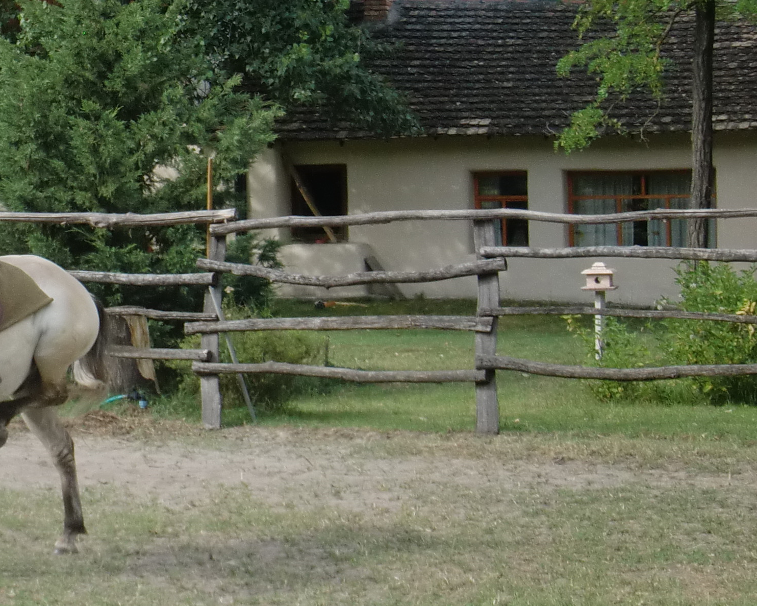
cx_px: -63
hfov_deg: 18.5
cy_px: 231
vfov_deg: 15.4
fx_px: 2240
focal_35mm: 100
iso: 64
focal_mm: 6.66
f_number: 3.9
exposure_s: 1/320
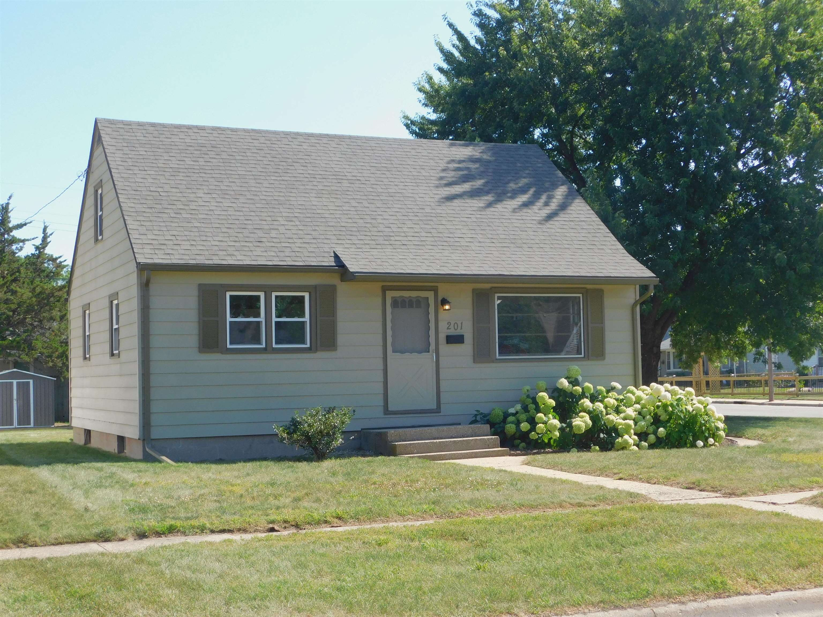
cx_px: 412
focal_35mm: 51
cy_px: 308
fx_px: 1213
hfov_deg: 37.5
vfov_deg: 28.6
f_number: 3.8
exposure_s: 1/500
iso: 125
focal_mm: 9
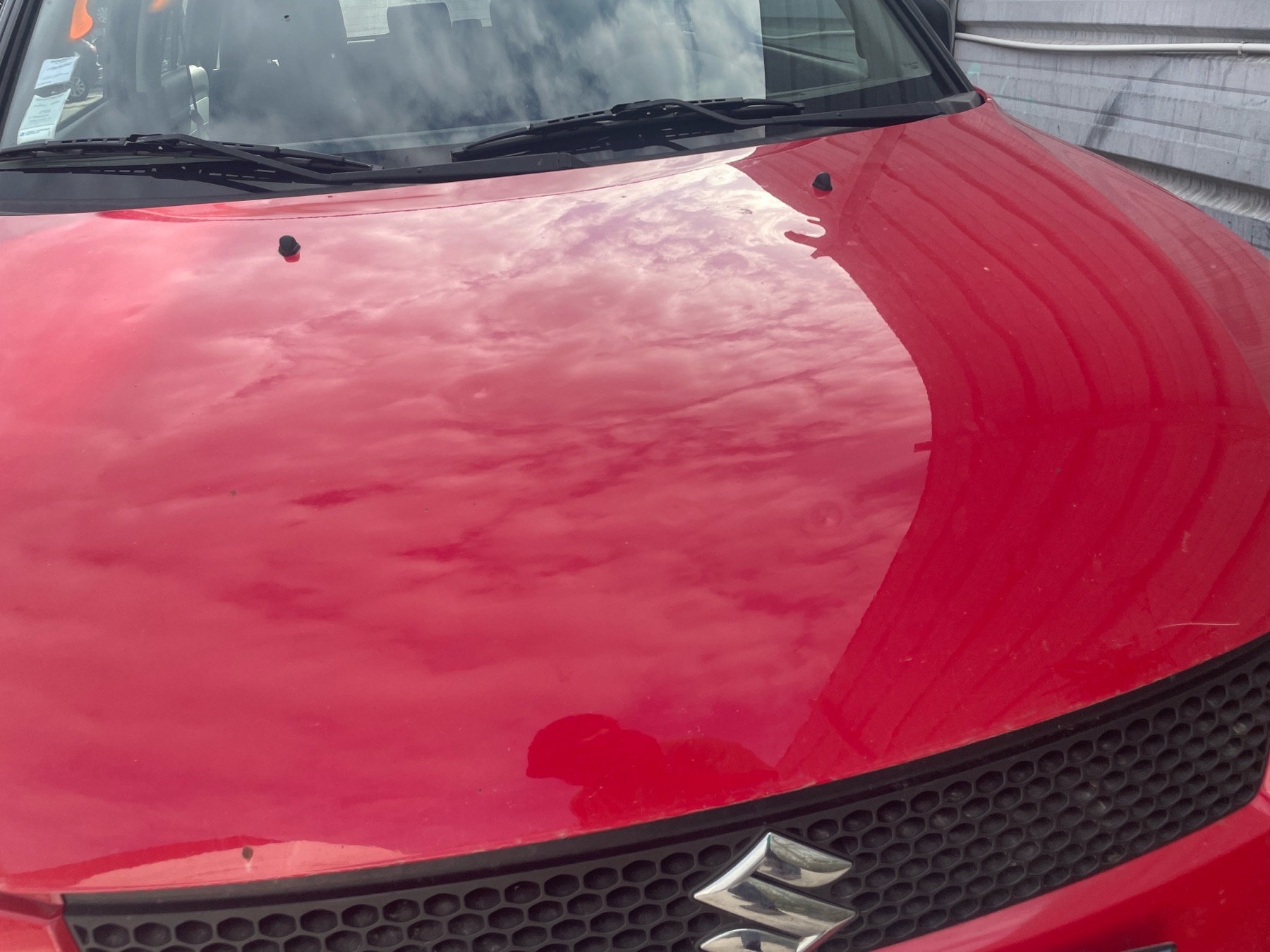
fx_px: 954
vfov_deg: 53.1
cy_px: 476
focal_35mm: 26
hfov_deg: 67.3
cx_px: 635
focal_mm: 4.2
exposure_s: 1/1276
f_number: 1.6
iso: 32
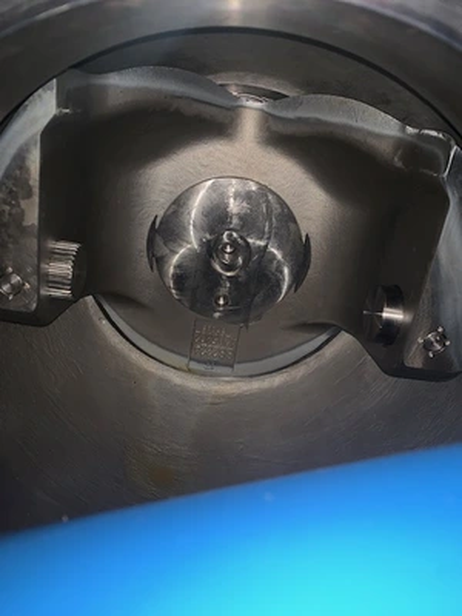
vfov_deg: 67.3
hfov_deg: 53.1
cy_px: 308
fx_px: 463
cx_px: 231
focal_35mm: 26
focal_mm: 4.25
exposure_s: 1/47
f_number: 1.8
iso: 32
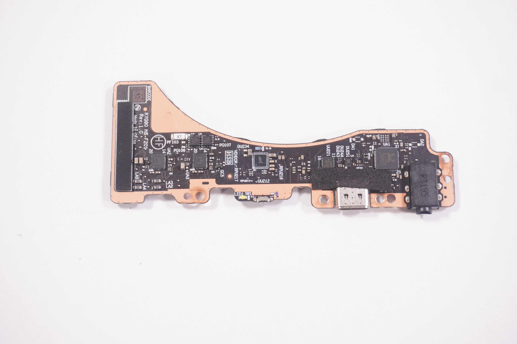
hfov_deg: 36.0
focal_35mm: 56
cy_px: 172
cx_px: 258
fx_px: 796
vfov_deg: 24.4
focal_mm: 37
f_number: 5.6
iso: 800
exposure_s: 1/200
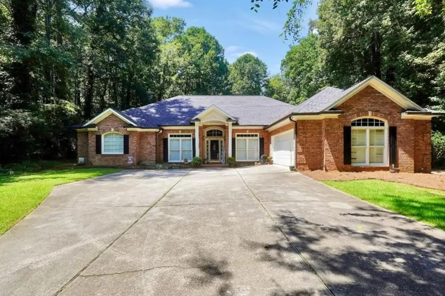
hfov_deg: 96.8
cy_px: 151
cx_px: 227
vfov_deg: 73.7
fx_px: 198
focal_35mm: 16
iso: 100
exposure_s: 1/125
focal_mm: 10
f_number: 9
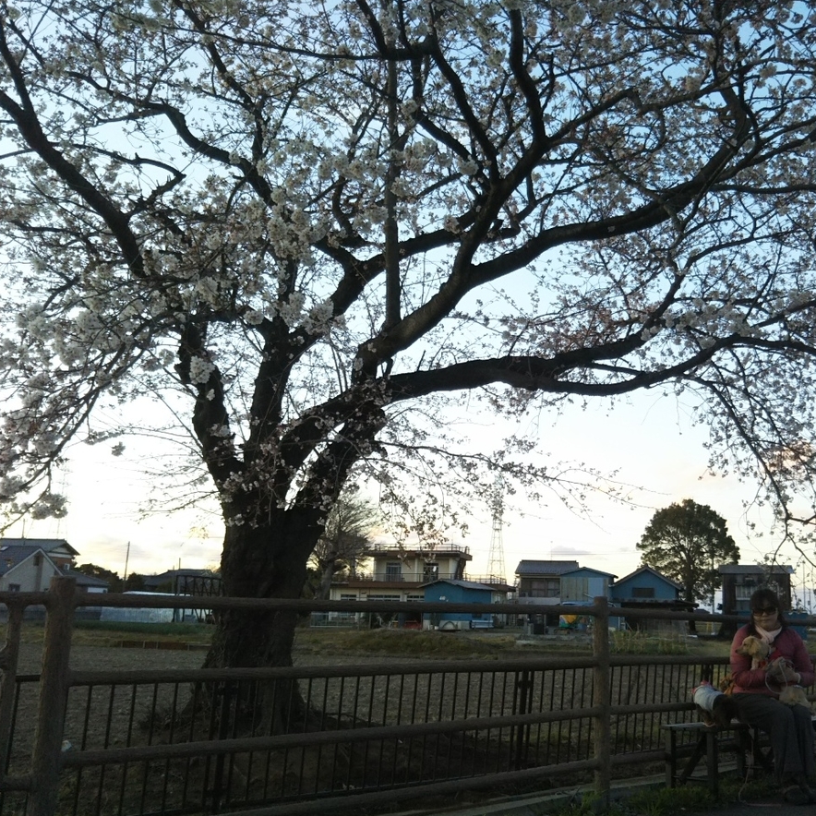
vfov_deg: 46.0
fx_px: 960
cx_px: 485
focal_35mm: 36
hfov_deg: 45.8
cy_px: 413
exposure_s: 1/120
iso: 64
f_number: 2.2
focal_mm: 4
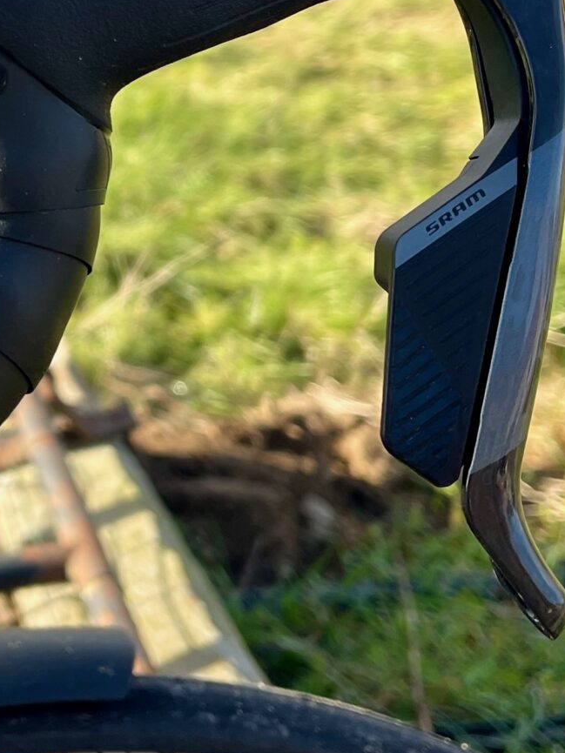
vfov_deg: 26.0
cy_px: 188
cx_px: -147
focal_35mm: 74
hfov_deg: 18.6
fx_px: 1610
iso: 32
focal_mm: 5.1
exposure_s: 1/704
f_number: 1.6
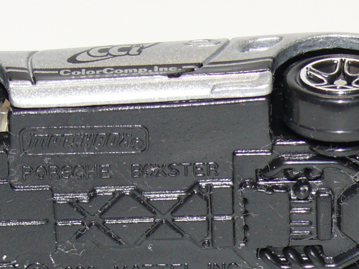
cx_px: 145
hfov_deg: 8.6
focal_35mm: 229
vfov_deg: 6.5
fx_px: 2374
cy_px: 188
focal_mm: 13.3
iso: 100
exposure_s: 1/30
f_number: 4
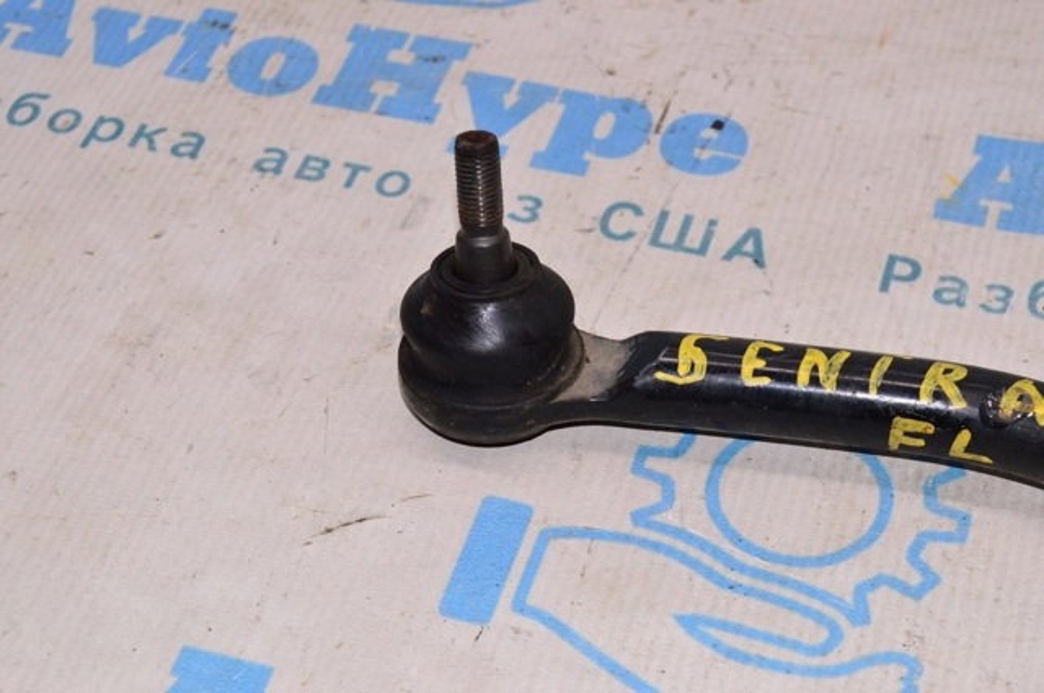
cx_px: 522
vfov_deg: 16.5
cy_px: 346
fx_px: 2389
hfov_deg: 24.6
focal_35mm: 82
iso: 1600
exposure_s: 1/200
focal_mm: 55
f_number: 8
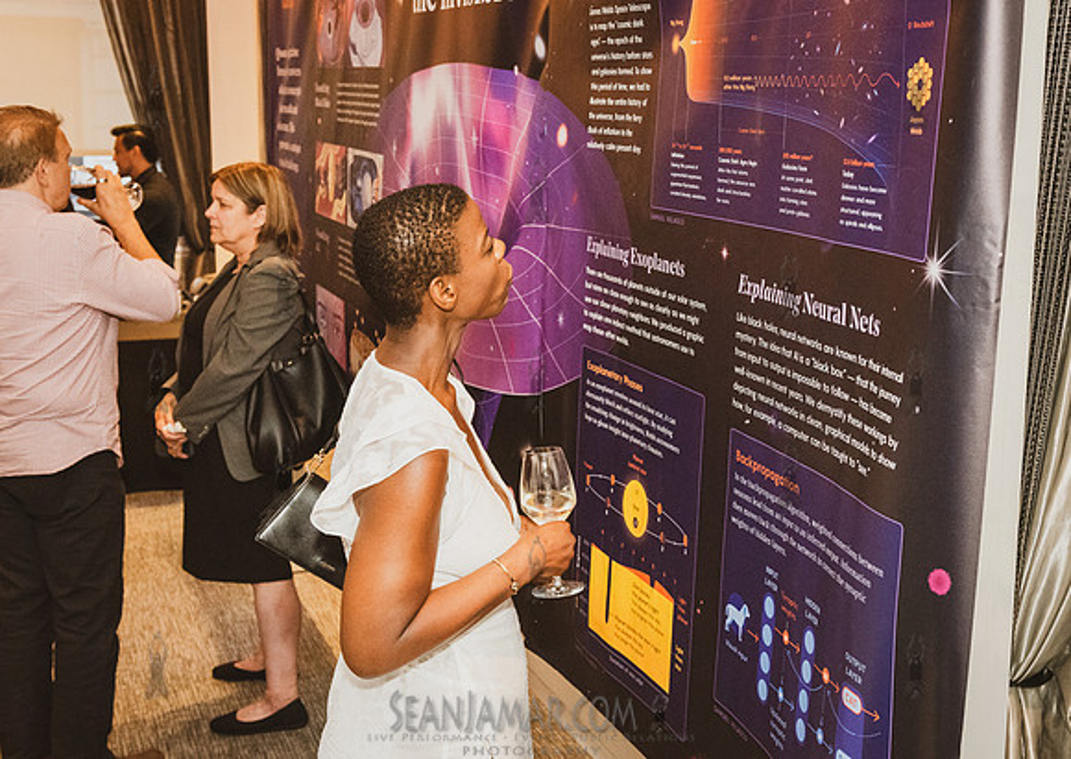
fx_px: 1383
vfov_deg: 30.7
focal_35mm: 46
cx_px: 620
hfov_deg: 42.2
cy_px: 379
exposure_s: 1/250
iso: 6400
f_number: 4.5
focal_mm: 38
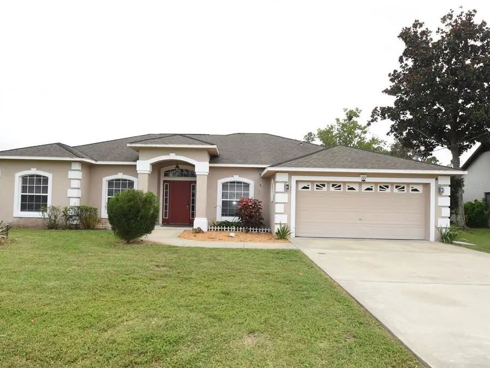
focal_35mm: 25
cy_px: 185
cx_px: 219
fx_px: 348
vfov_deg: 55.8
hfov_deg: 70.2
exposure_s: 1/160
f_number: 6.3
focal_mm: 15
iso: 100
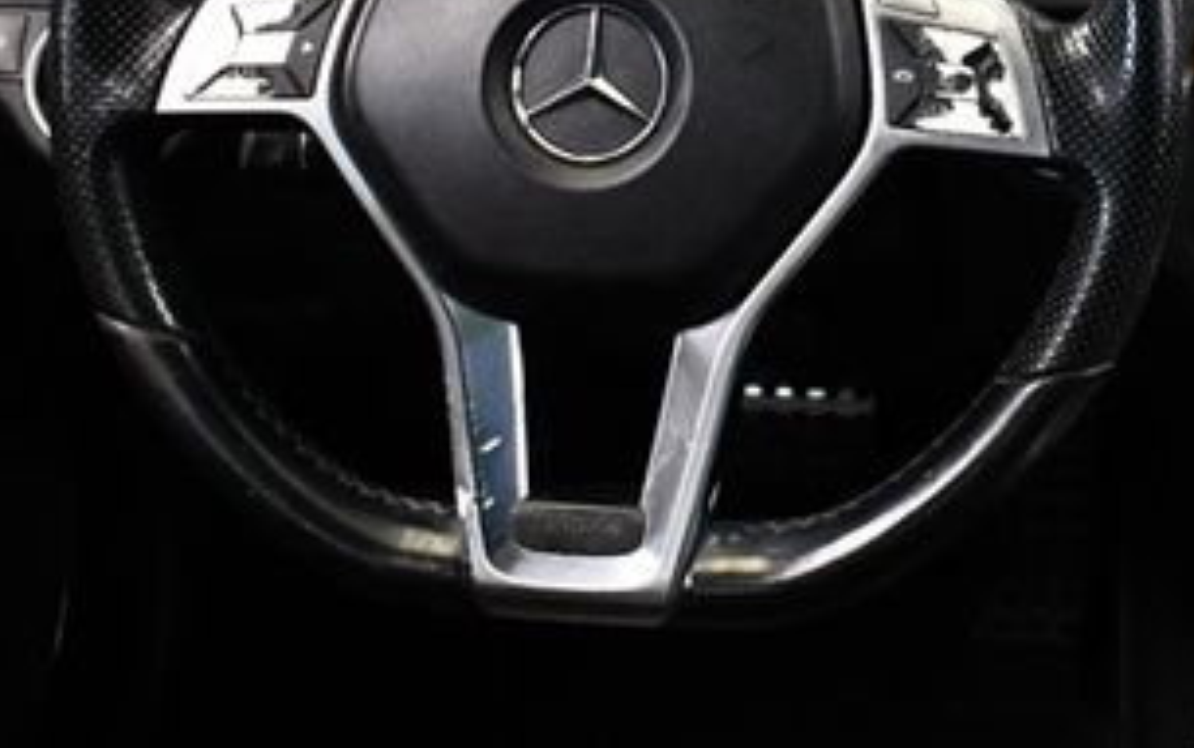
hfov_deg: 25.6
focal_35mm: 77
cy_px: -27
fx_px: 2507
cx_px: 1151
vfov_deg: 16.6
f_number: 3.5
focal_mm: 18
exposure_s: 1/125
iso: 3200
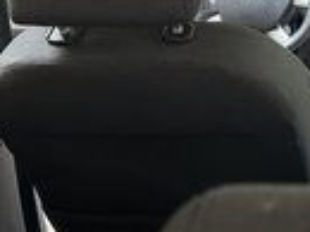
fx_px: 661
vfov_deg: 19.6
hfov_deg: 24.3
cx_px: 358
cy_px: 41
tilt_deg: -13.5
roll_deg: -2.6
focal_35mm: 74
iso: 250
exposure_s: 1/91
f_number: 1.78
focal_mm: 6.86
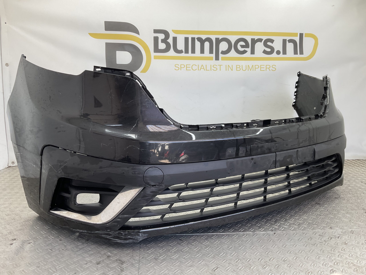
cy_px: 138
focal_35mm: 29
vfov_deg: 48.2
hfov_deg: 61.7
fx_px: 307
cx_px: 183
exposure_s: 1/100
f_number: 1.8
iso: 20
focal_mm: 3
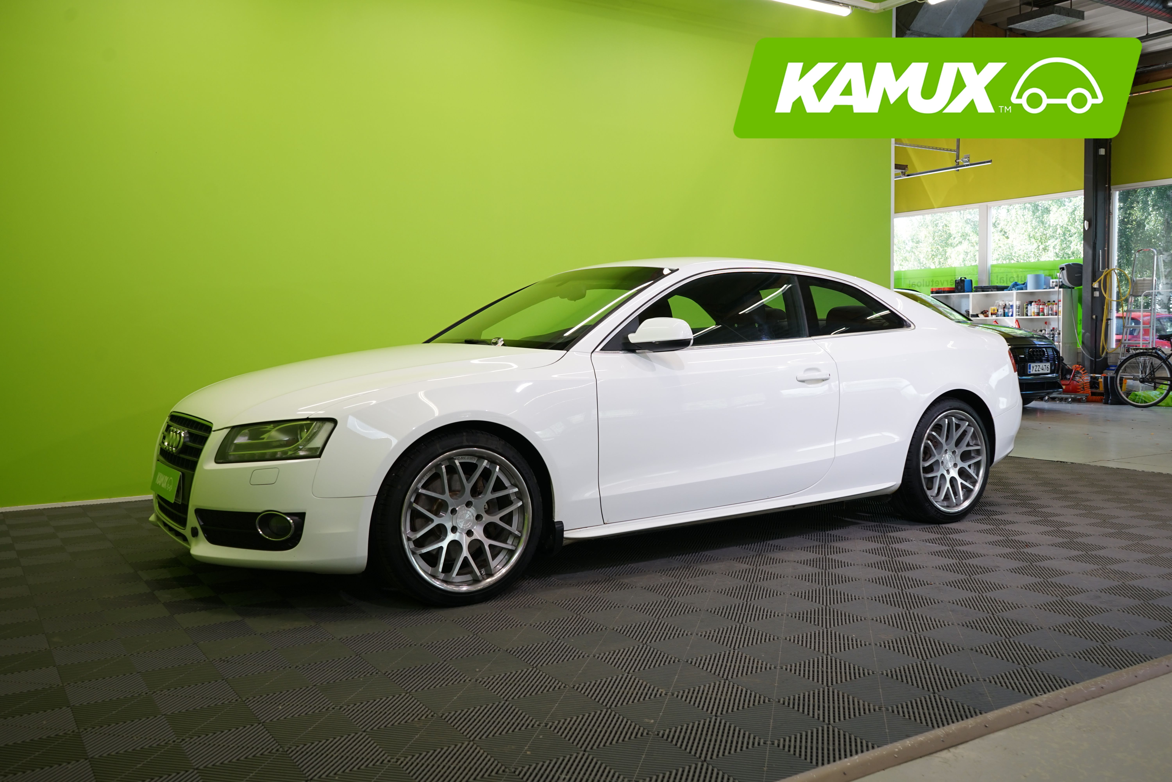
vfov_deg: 42.3
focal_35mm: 31
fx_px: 1009
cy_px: 391
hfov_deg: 60.3
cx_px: 586
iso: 400
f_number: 6.3
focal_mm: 31
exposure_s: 1/40
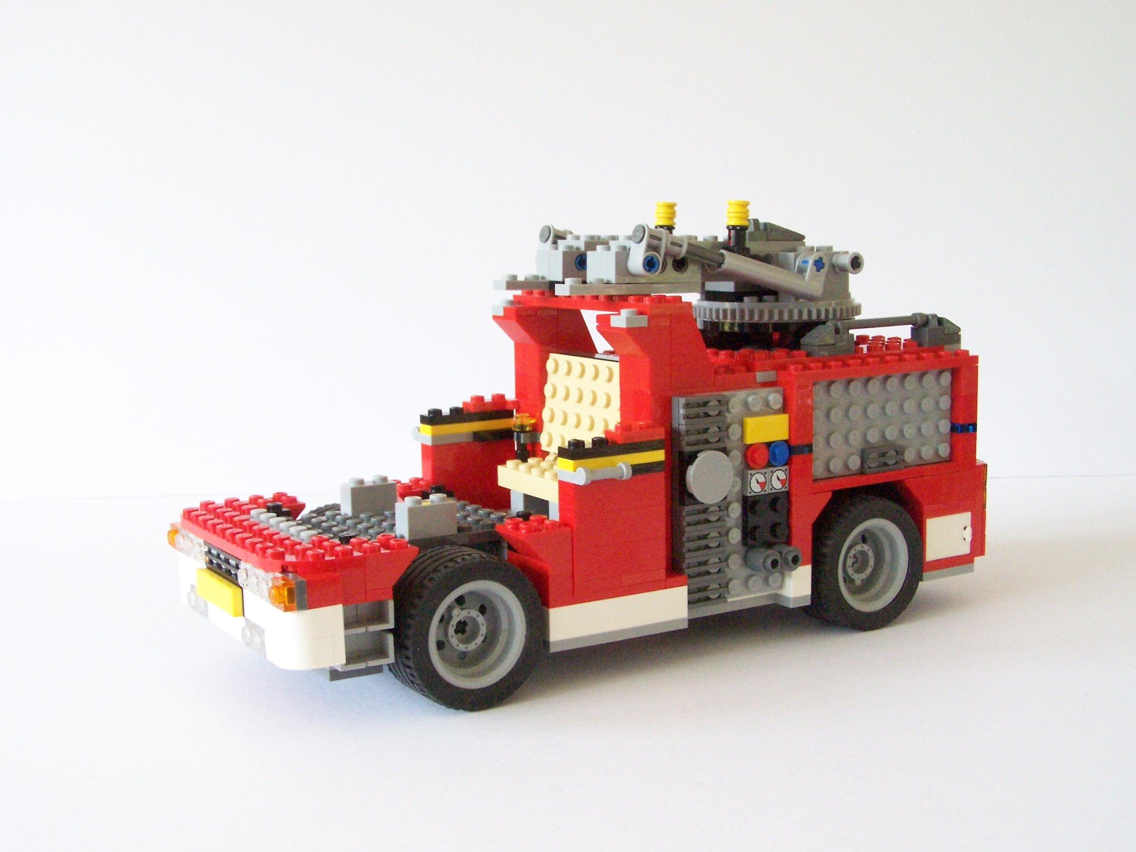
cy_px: 426
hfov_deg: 39.7
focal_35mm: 48
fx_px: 1575
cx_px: 568
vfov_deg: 30.3
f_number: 4
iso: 400
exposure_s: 1/45
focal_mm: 8
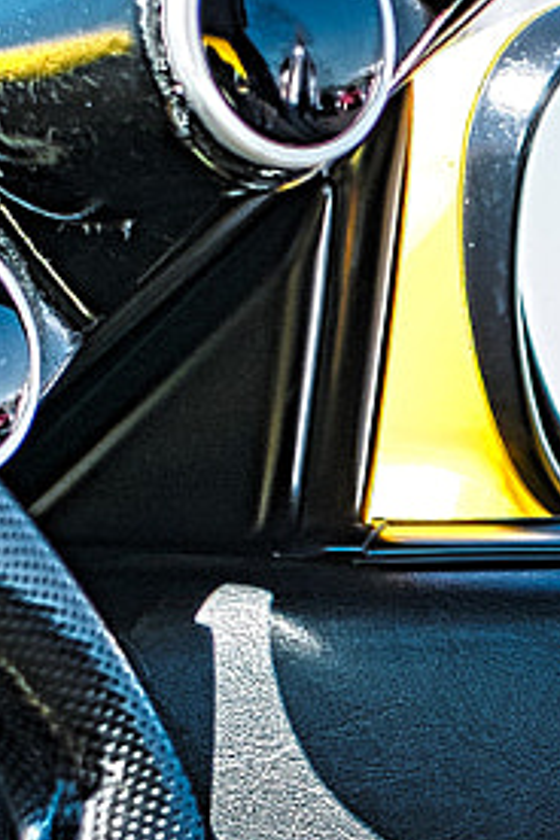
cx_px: 338
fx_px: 4736
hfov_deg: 6.8
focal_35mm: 203
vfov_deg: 10.0
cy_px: 904
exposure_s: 1/200
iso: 100
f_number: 2.8
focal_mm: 35
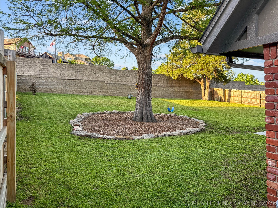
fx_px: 209
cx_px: 139
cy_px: 104
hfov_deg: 67.3
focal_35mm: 26
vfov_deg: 53.1
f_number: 1.6
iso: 64
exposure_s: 1/320
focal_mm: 5.96
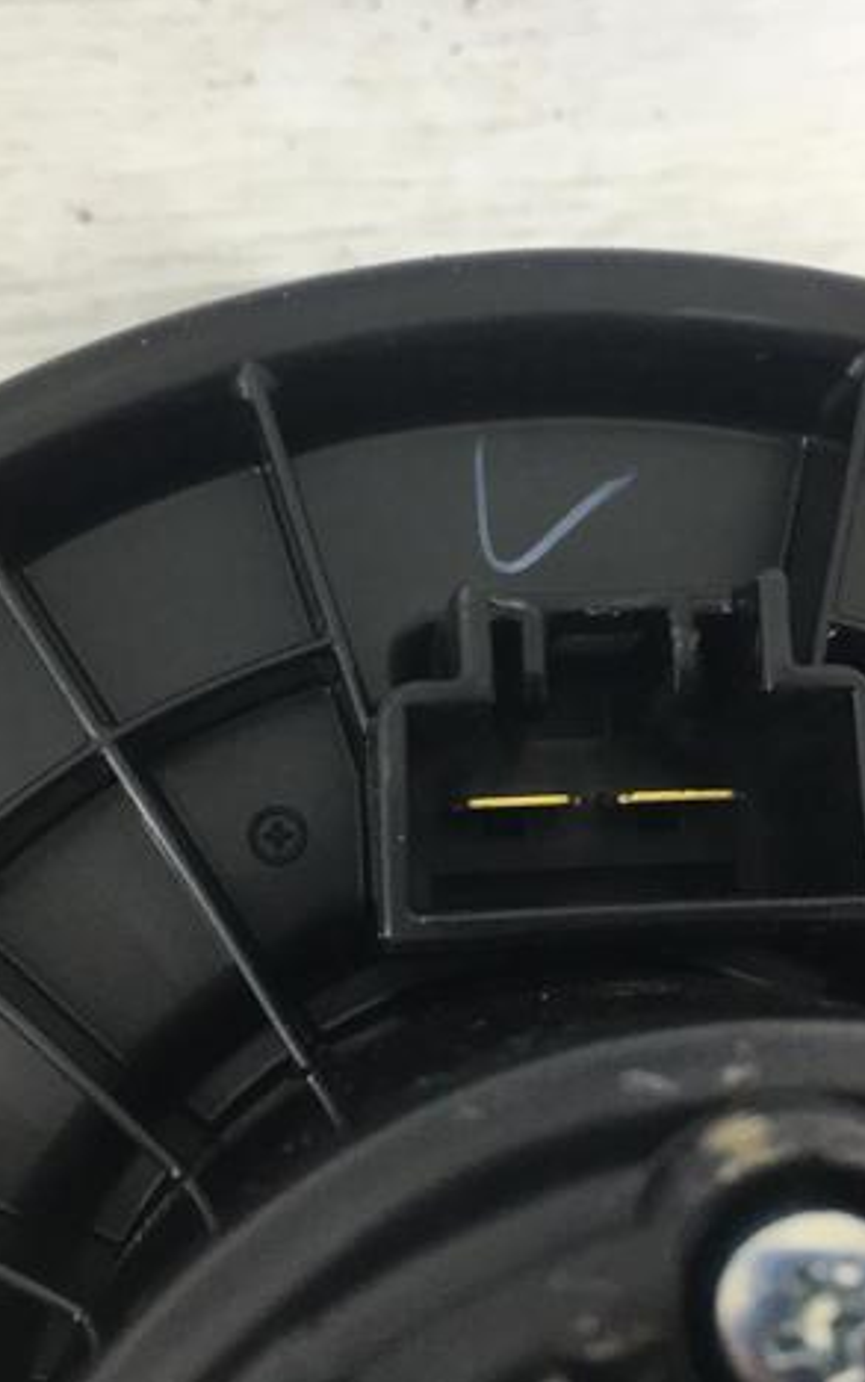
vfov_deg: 47.2
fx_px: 1582
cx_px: 449
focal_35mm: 42
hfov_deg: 30.6
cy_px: 694
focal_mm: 4.15
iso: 32
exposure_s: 1/33
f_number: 2.2
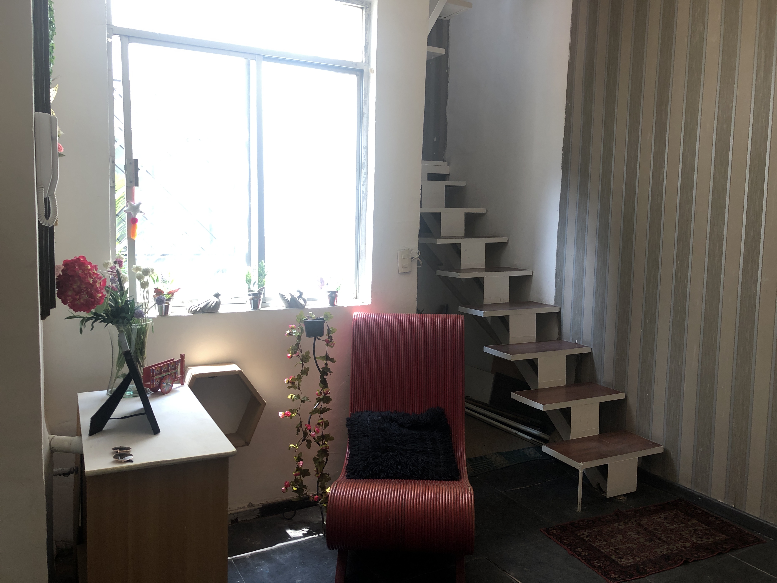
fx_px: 628
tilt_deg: -4.0
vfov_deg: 49.7
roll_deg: -1.0
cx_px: 388
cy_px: 292
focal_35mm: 28
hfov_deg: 63.4
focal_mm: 4
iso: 25
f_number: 1.8
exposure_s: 1/30
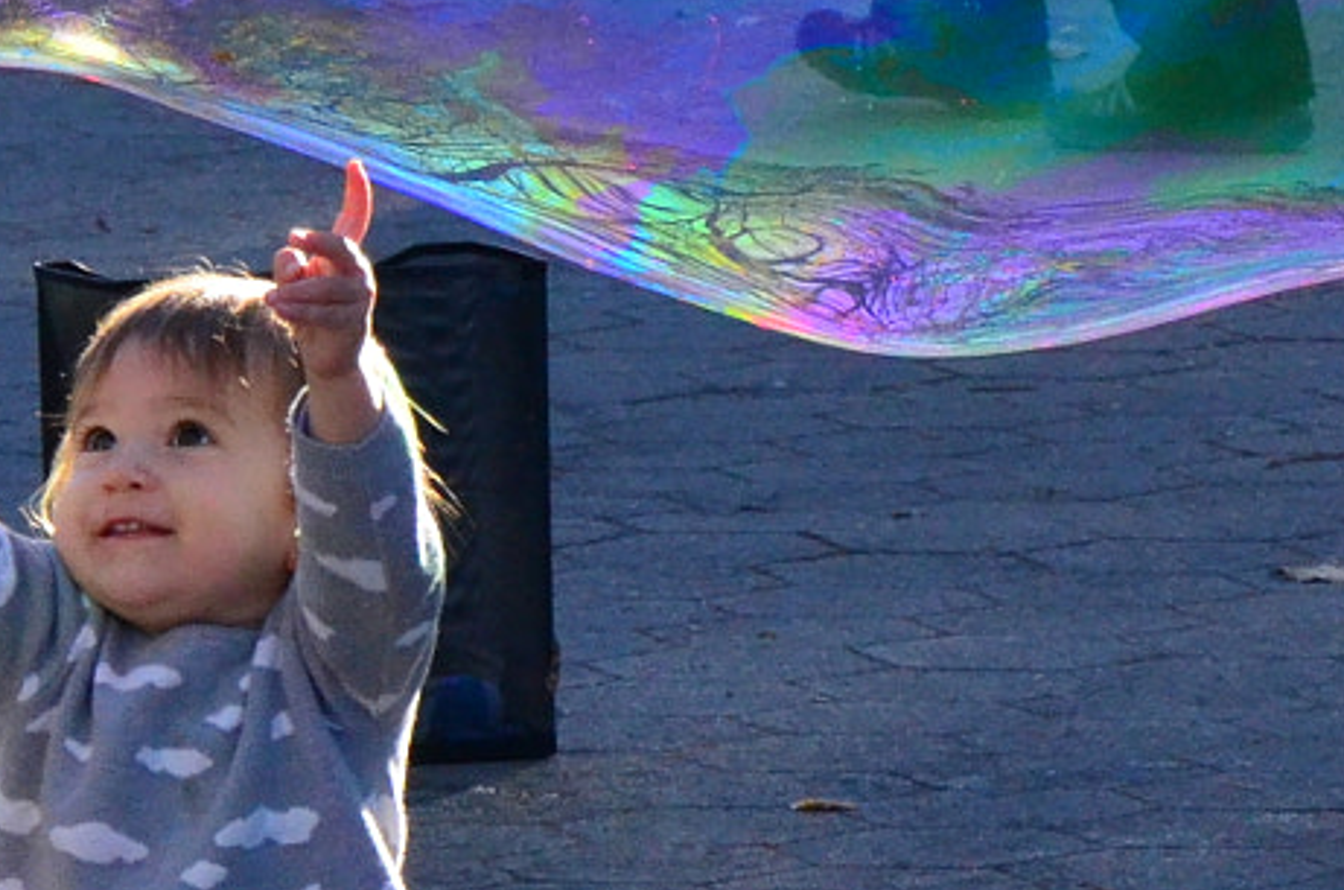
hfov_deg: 3.4
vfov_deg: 2.3
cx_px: 262
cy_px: 461
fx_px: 22346
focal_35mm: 600
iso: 2000
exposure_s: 1/800
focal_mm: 90
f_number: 8
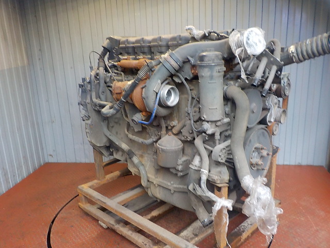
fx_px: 286
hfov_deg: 60.0
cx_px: 165
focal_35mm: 30
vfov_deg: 46.8
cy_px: 124
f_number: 3.3
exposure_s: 1/30
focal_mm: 4.1
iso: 250
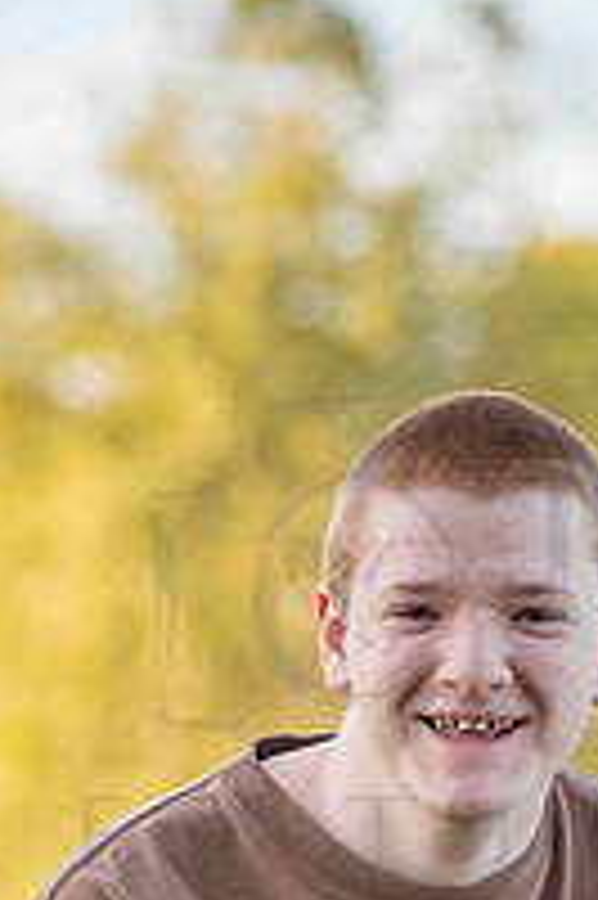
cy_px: 994
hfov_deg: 4.9
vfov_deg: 7.3
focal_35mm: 281
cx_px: 373
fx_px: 7013
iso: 400
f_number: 4.5
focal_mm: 125
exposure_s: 1/640
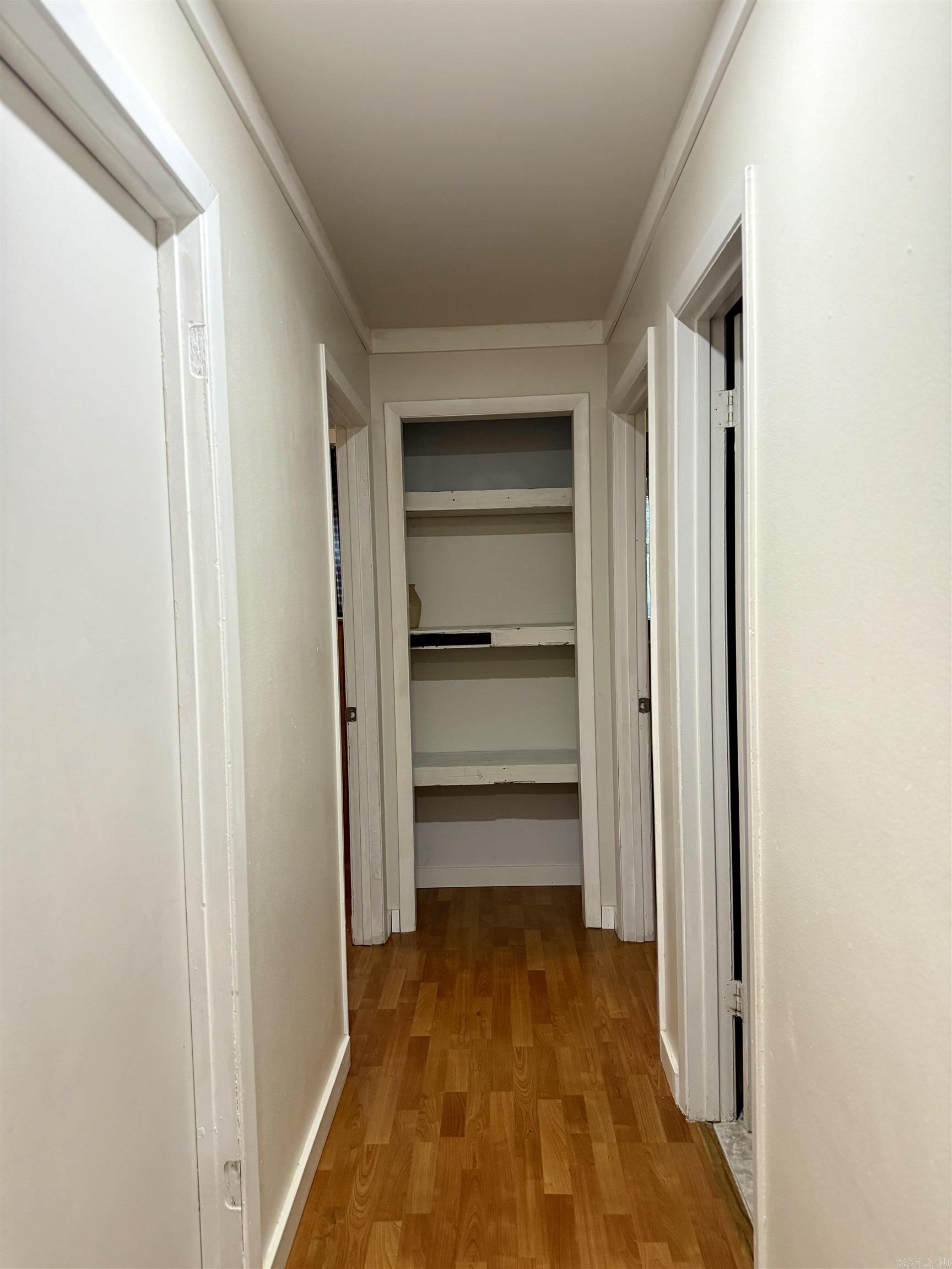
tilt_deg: -2.4
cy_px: 634
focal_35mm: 24
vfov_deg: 71.6
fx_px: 880
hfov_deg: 56.8
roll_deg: +0.9
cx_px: 476
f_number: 1.78
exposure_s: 1/60
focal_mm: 6.76
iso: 400
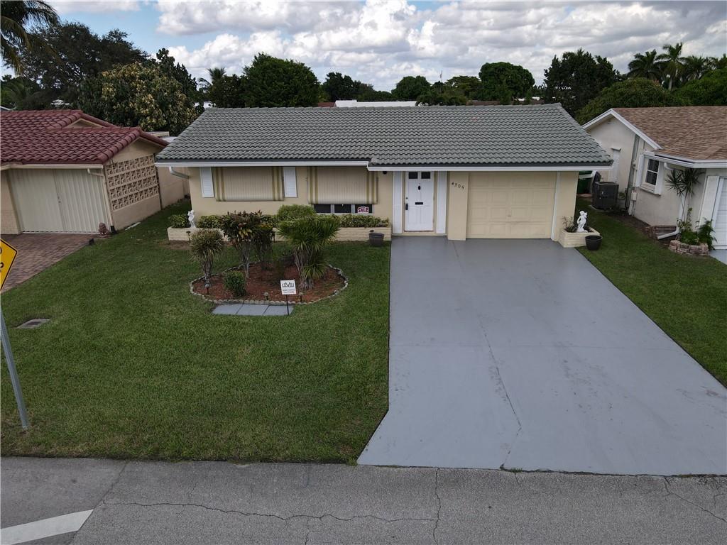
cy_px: 272
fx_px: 504
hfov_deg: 71.6
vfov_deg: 56.8
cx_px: 364
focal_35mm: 24
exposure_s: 1/500
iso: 100
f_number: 2.8
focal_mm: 4.5
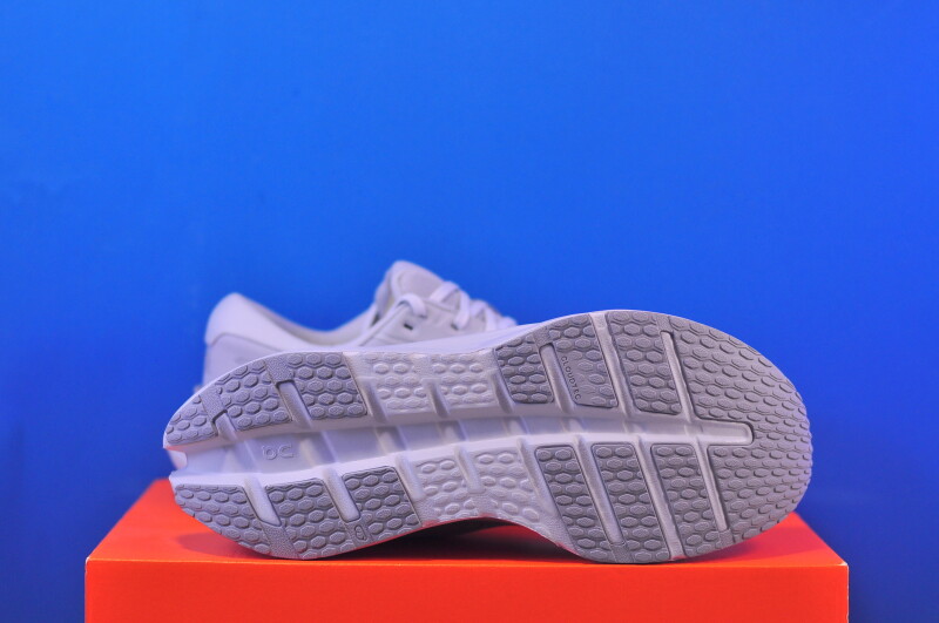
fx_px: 1953
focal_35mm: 75
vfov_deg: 18.1
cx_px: 470
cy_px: 312
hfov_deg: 27.0
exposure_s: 1/320
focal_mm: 50
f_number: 2.5
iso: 250
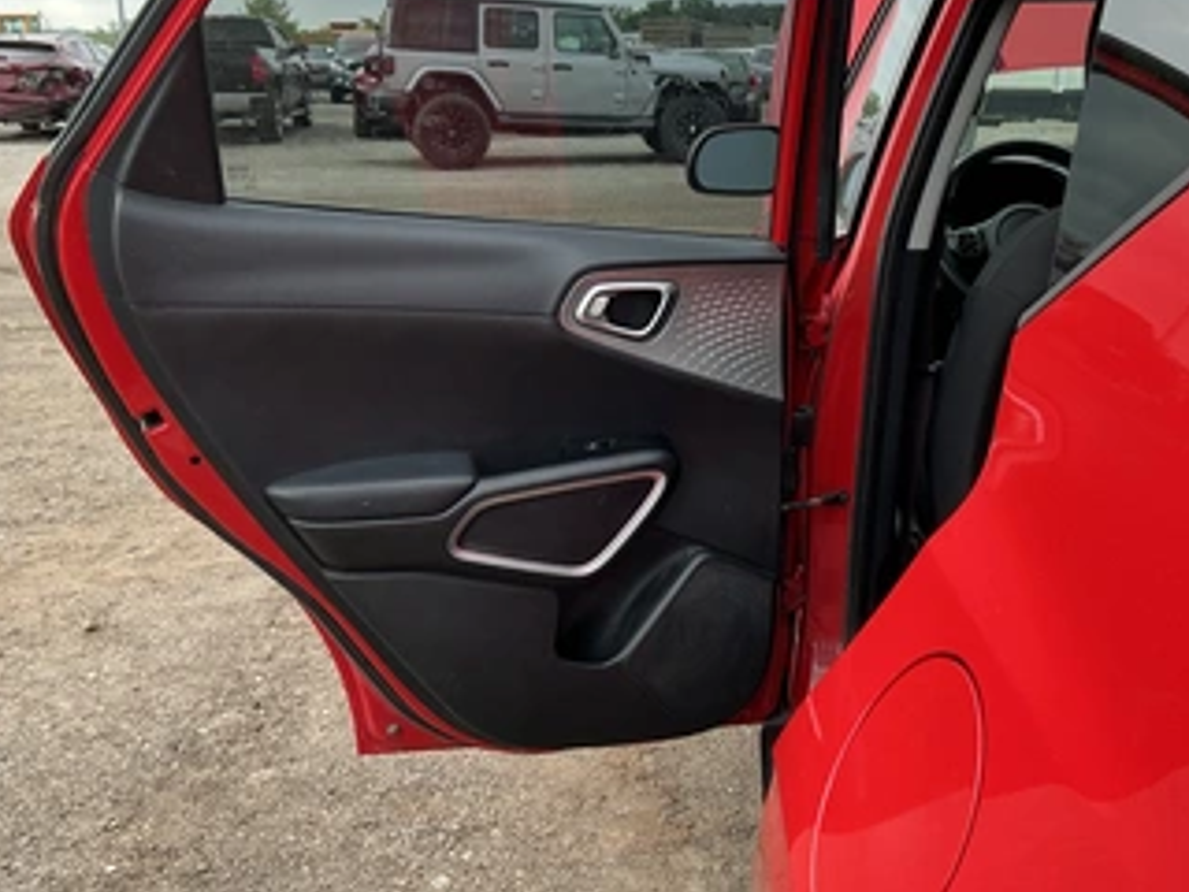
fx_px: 1202
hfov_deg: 52.4
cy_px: 353
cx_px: 691
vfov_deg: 40.5
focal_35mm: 35
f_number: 1.8
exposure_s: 1/206
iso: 20
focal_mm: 3
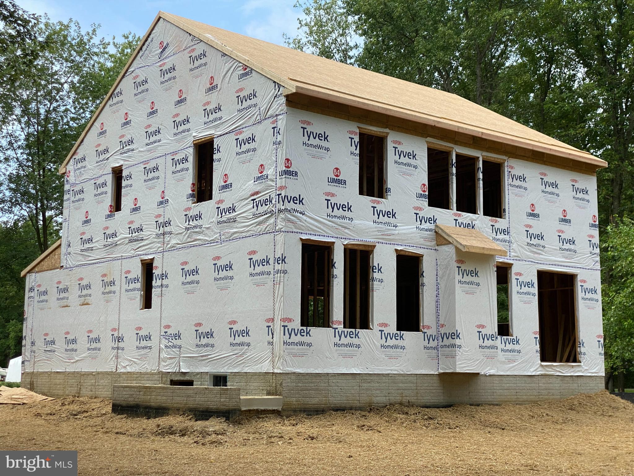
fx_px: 952
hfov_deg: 36.8
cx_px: 317
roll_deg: -1.1
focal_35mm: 52
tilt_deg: +7.4
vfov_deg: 28.0
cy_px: 238
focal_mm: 6
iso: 20
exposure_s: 1/727
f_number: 2
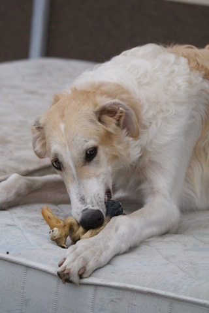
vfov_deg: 19.5
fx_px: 914
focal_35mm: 105
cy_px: 156
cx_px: 104
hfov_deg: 13.0
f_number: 4
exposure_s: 1/125
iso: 125
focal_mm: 70
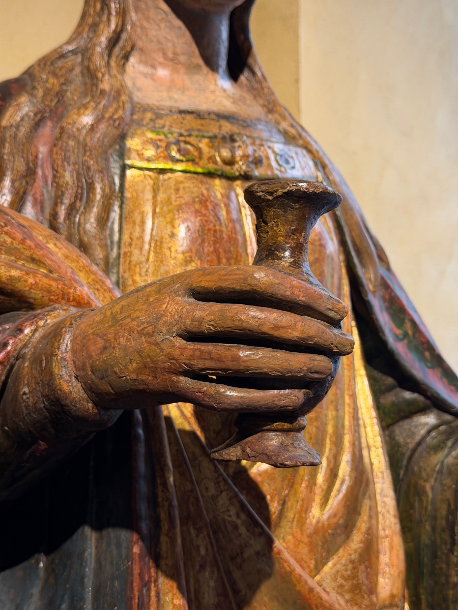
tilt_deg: -0.5
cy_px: 305
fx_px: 847
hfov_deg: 30.3
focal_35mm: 48
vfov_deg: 39.7
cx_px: 229
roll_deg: +0.6
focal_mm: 6.76
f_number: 1.78
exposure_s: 1/50
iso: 64
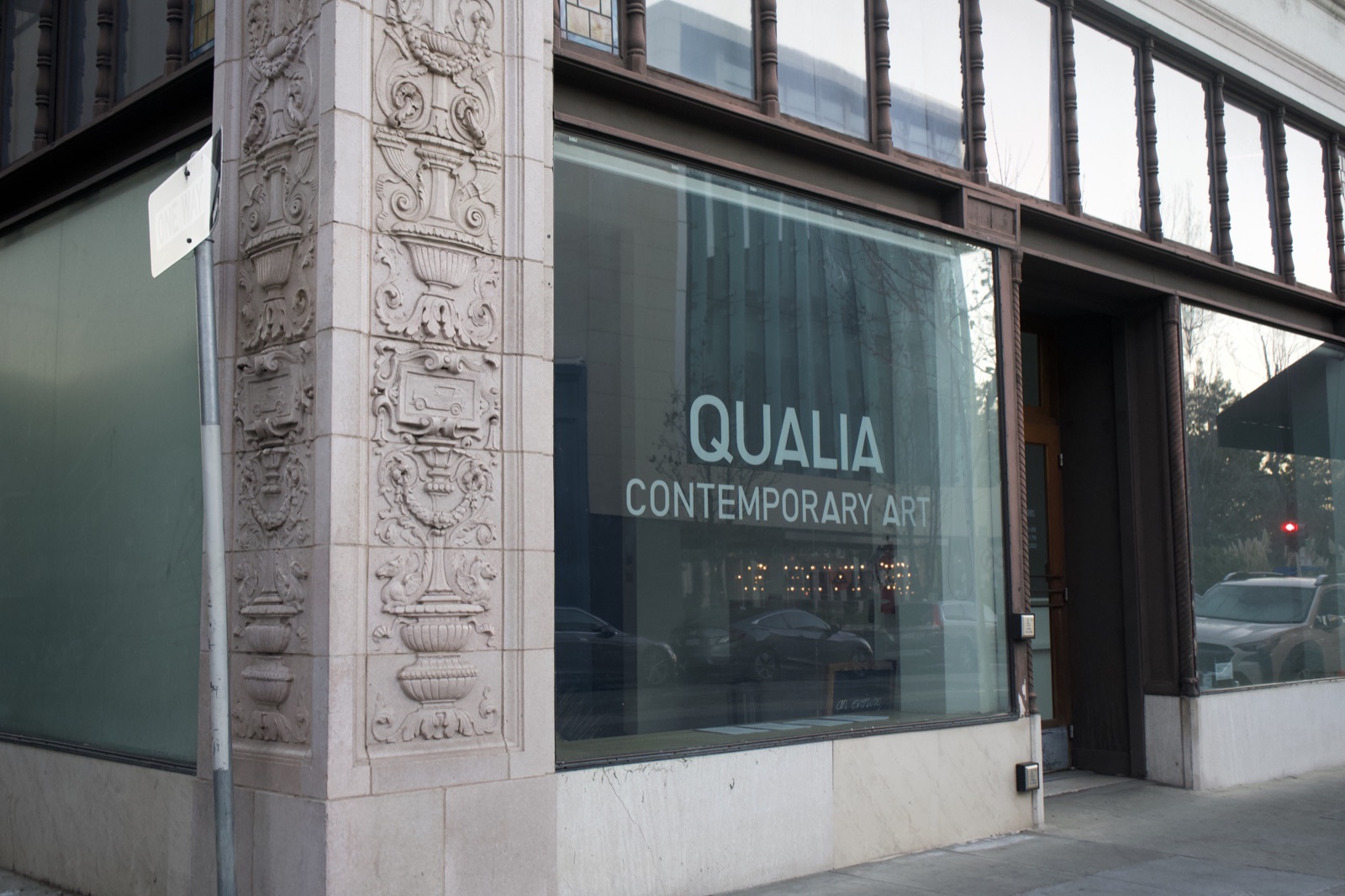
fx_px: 1382
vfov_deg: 35.9
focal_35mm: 37
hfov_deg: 51.9
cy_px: 448
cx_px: 672
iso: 2000
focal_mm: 37
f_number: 4
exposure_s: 1/160
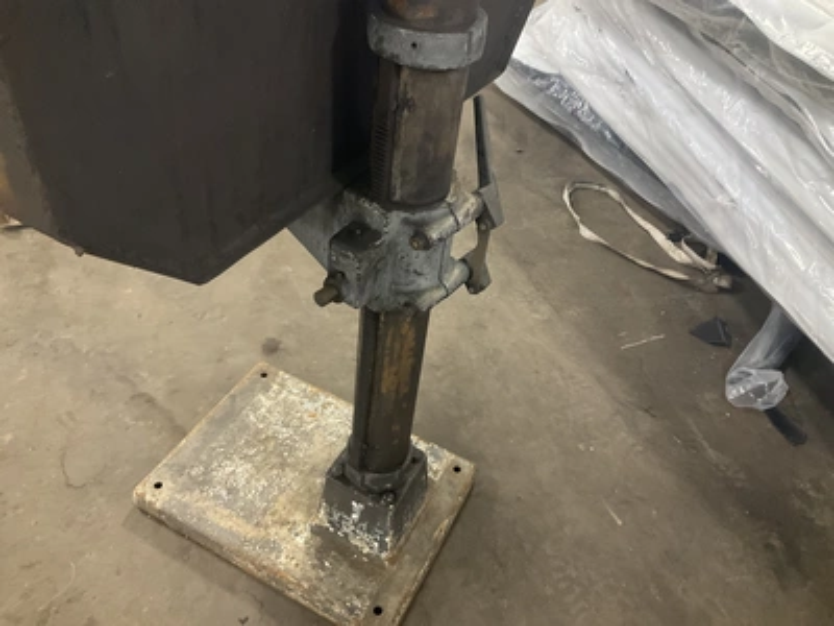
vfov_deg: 48.2
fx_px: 699
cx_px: 417
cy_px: 313
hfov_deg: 61.7
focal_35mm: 29
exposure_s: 1/30
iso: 250
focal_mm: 3
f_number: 1.8
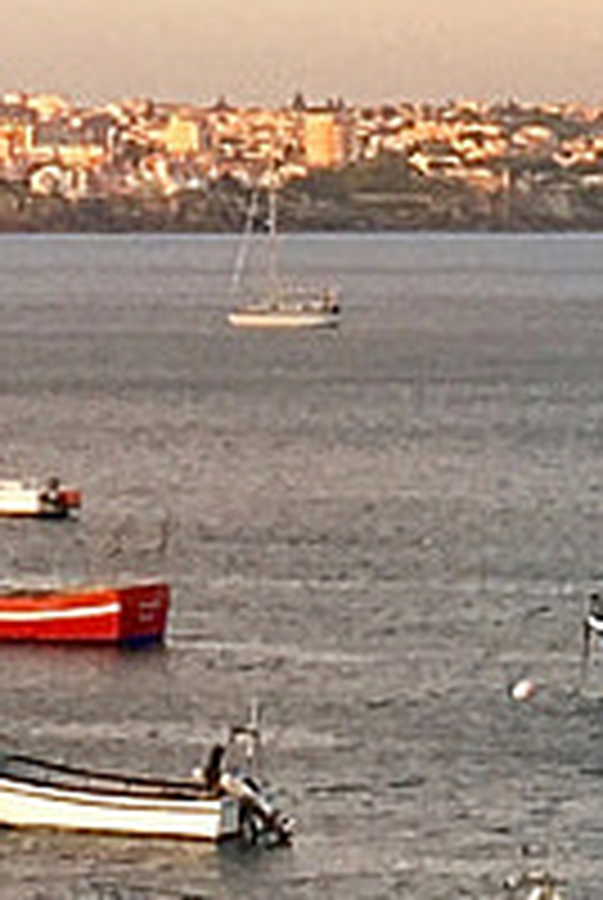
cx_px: -342
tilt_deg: +8.7
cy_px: -839
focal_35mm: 241
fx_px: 6034
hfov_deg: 5.7
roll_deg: +0.7
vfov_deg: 8.2
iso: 25
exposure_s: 1/190
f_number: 2.2
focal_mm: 4.15
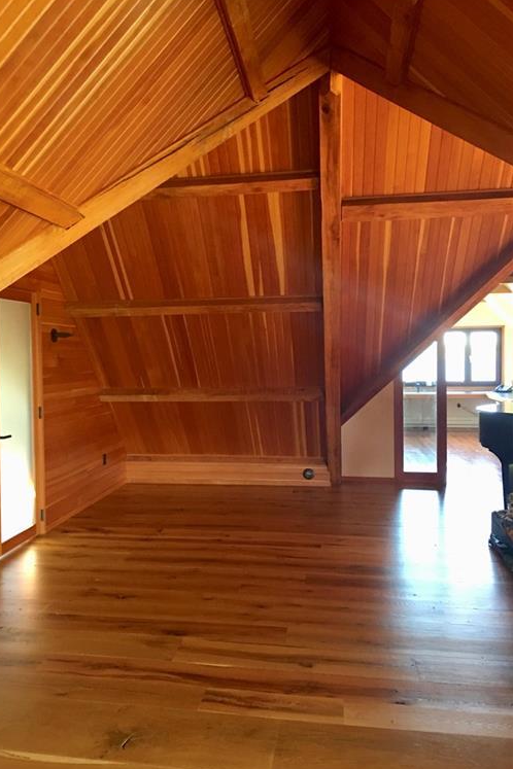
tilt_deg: -0.6
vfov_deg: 60.3
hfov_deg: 42.2
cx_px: 217
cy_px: 386
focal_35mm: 31
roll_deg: +0.9
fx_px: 663
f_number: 2.2
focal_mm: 4.15
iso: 100
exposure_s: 1/15
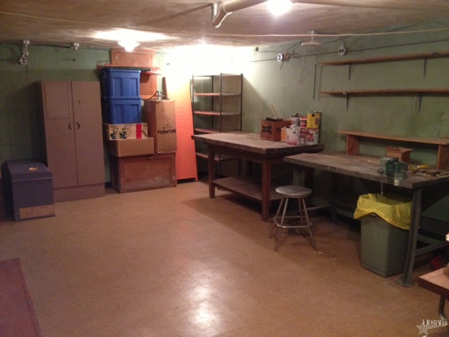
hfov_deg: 52.6
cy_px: 168
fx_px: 454
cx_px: 224
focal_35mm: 35
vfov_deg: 40.7
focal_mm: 4.28
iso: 400
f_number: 2.4
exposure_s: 1/20
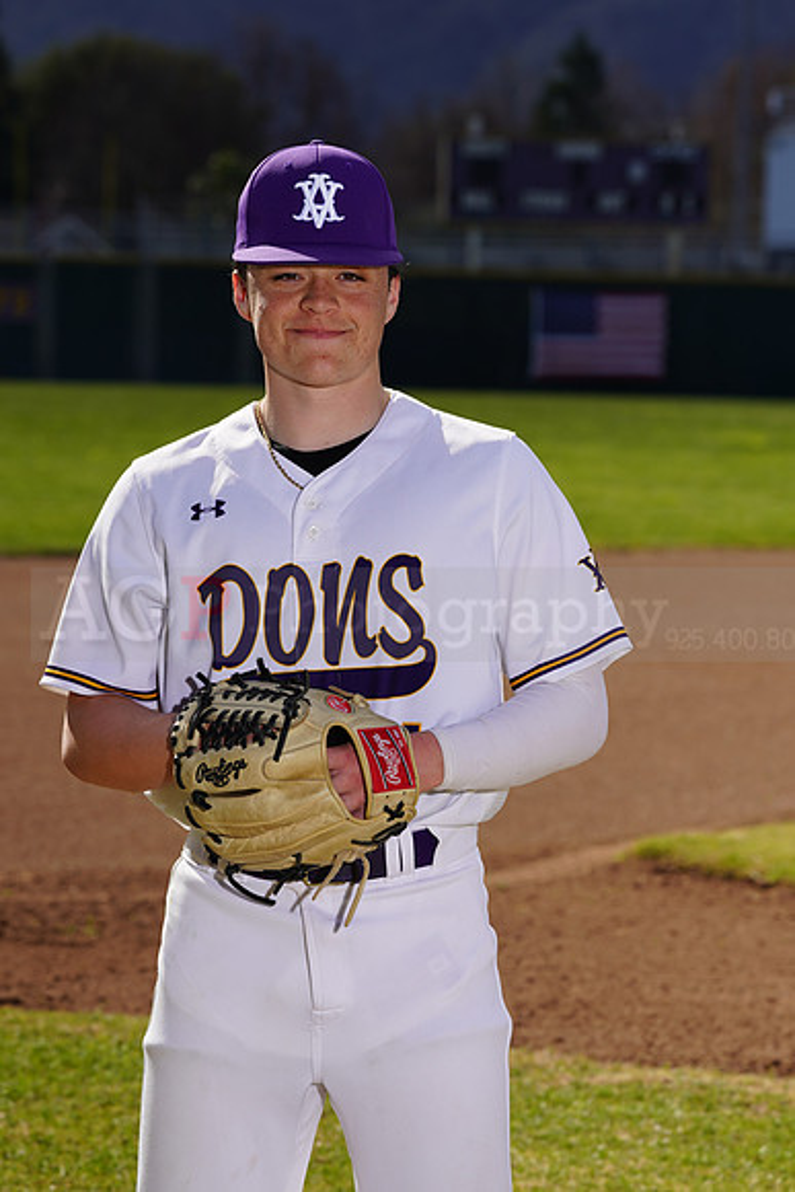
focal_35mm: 192
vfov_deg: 10.7
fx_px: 6356
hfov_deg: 7.2
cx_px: 398
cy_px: 596
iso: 100
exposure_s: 1/250
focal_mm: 192
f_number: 10
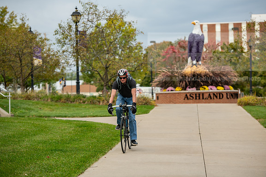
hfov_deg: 18.1
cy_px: 88
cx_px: 134
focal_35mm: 113
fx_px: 835
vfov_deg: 12.1
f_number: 3.5
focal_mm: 112
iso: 250
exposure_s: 1/500
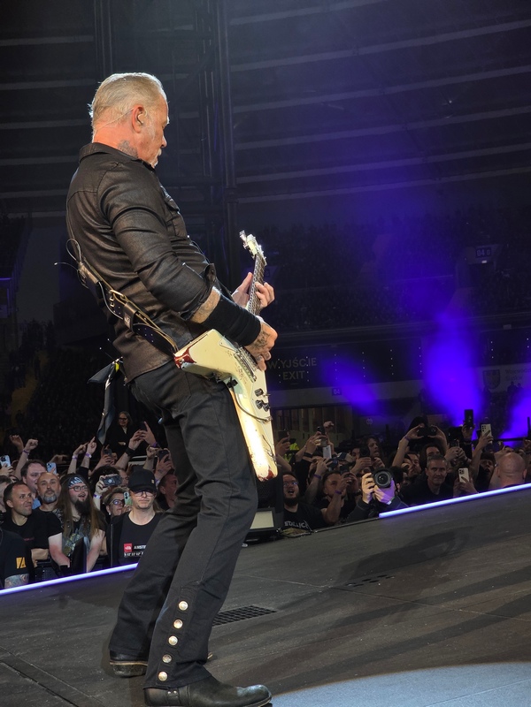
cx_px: 266
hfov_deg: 21.3
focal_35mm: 69
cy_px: 354
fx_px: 1411
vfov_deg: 28.2
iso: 50
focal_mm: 7.9
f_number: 2.4
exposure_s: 1/141
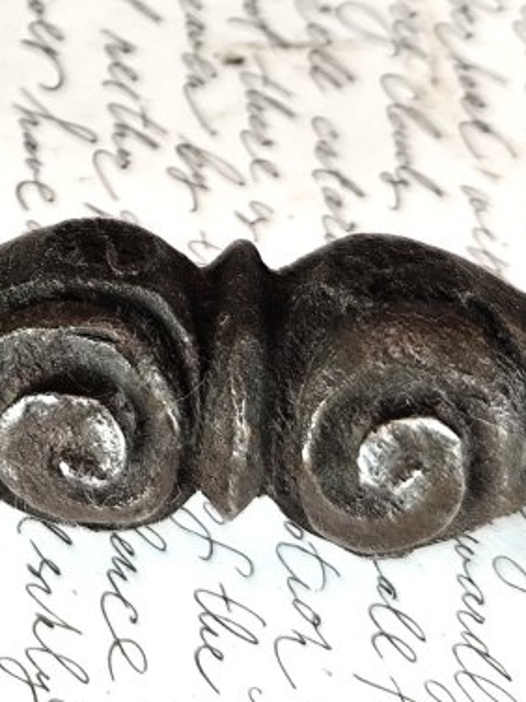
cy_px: -330
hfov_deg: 9.8
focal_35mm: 147
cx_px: -237
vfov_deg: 12.8
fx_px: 2978
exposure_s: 1/100
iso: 80
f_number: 1.65
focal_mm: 6.14
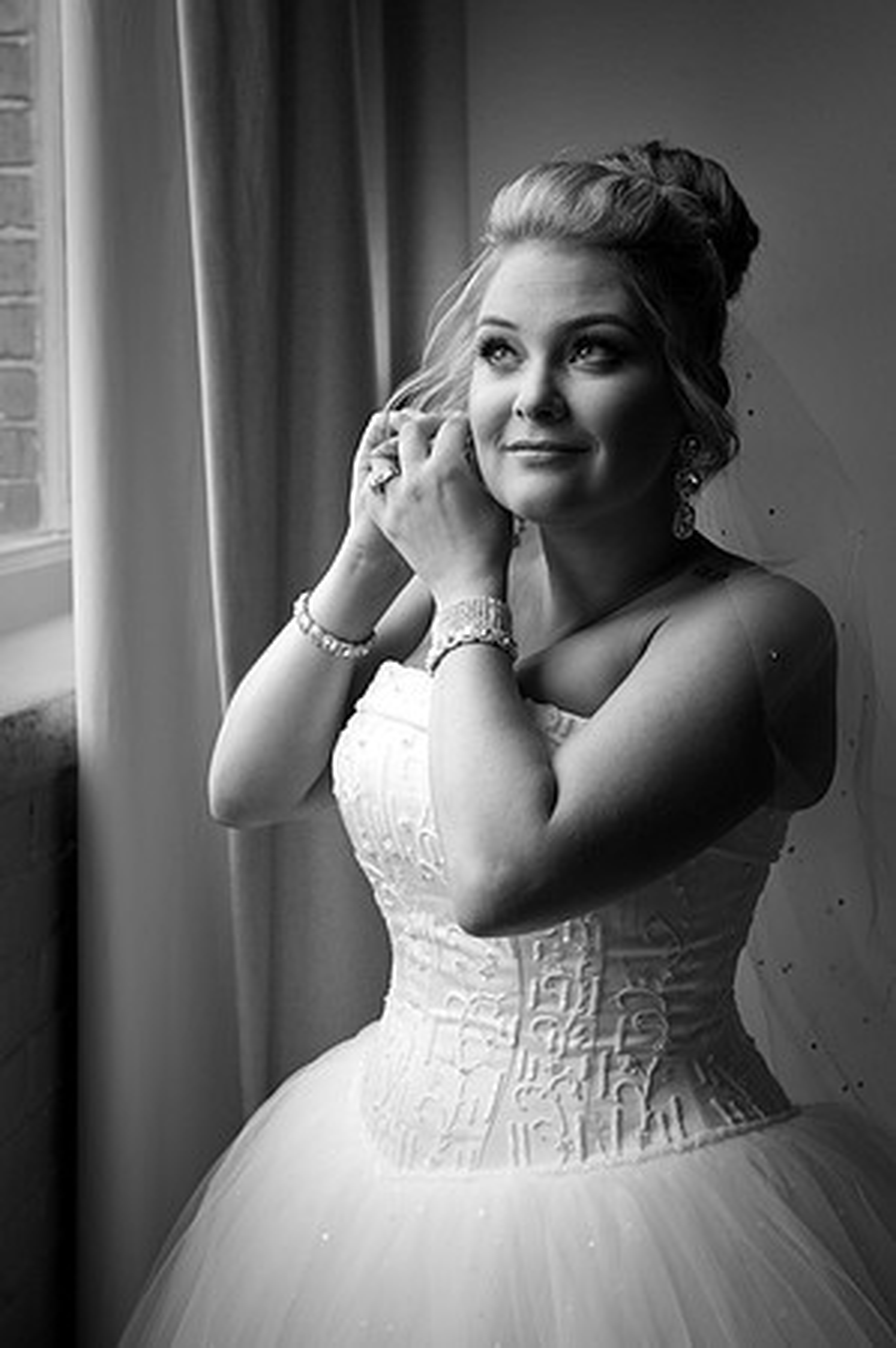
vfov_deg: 33.4
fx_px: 2245
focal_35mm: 60
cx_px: 448
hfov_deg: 22.6
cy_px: 674
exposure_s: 1/160
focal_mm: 60
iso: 640
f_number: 5.6
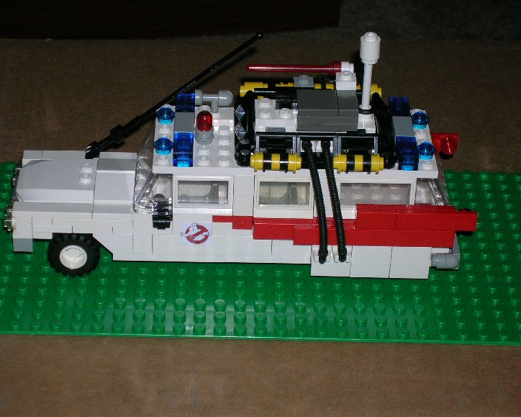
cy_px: 209
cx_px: 249
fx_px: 1650
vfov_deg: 14.4
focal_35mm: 107
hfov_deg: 17.9
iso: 50
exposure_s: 1/60.1
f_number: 4.9
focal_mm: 17.1
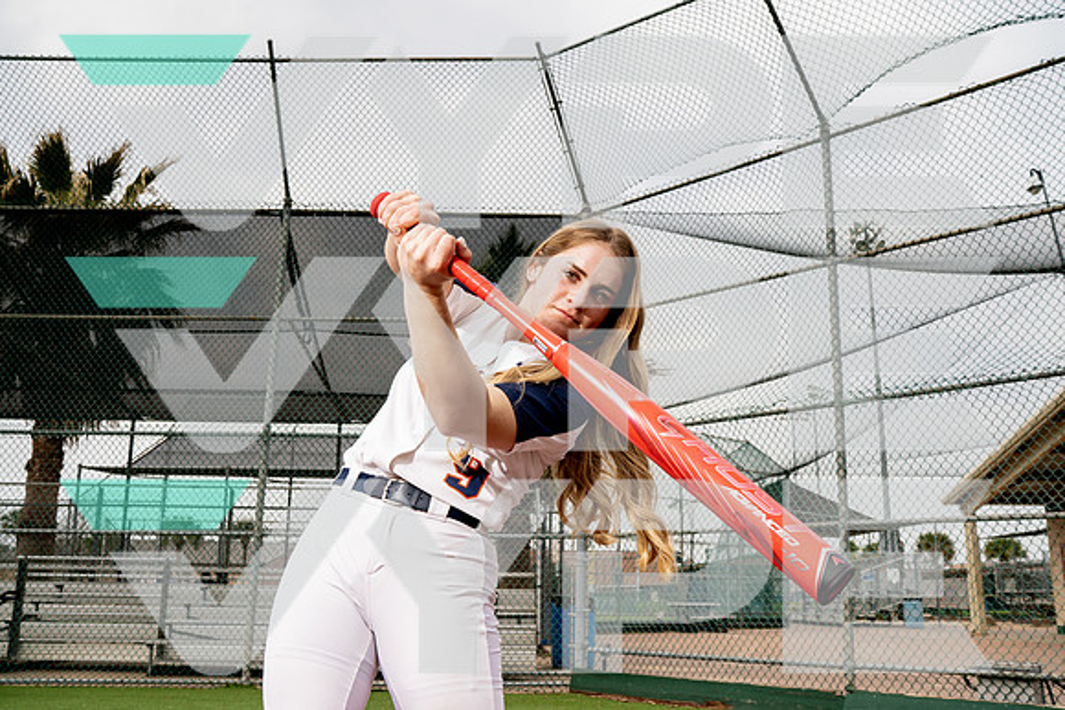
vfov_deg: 37.9
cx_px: 532
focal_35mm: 35
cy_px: 355
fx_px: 1036
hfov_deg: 54.4
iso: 125
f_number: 8
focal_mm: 35
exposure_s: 1/250
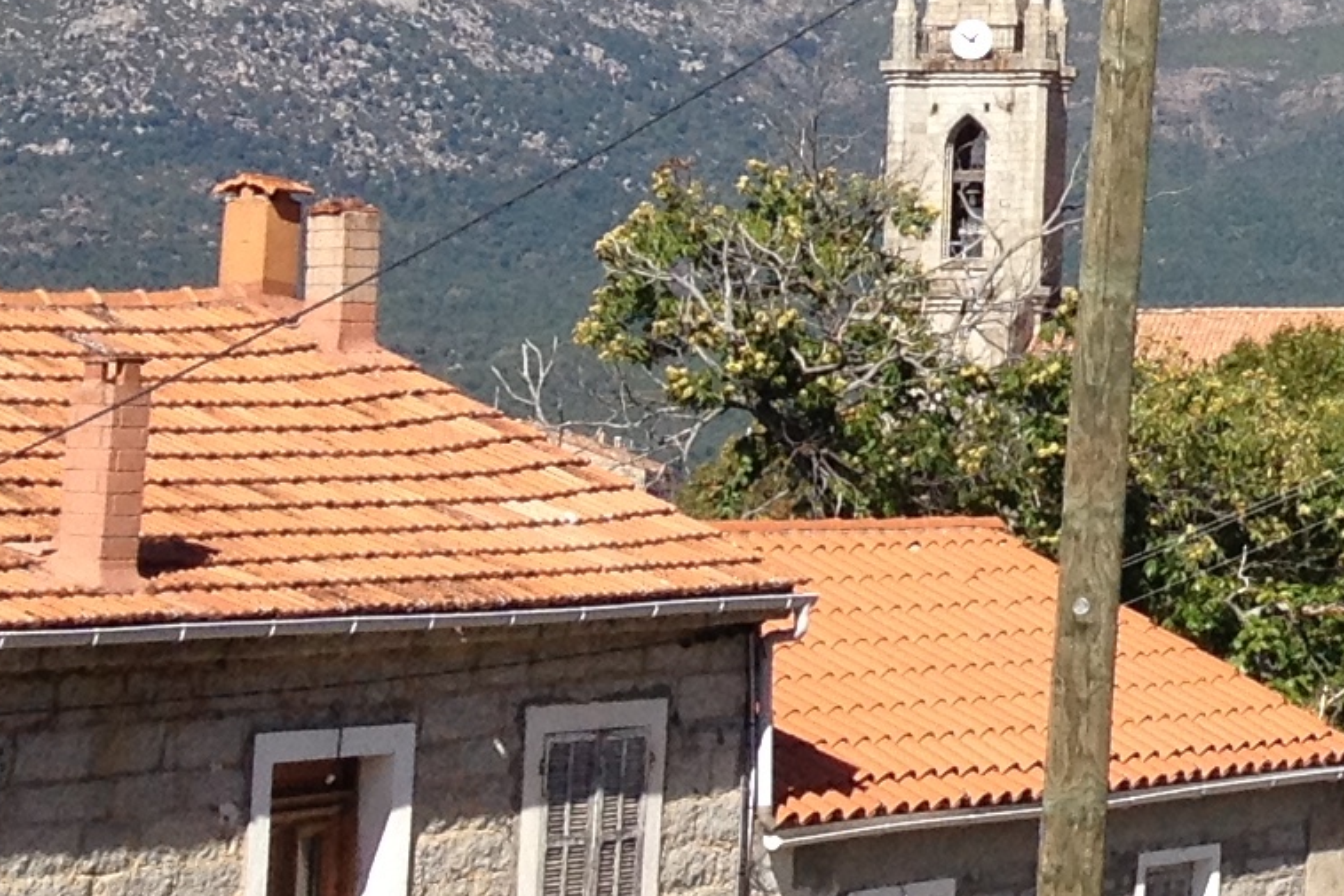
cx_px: 2502
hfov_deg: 11.9
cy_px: -286
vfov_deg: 8.6
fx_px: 5862
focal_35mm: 157
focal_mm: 4.28
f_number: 2.4
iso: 64
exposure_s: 1/1623
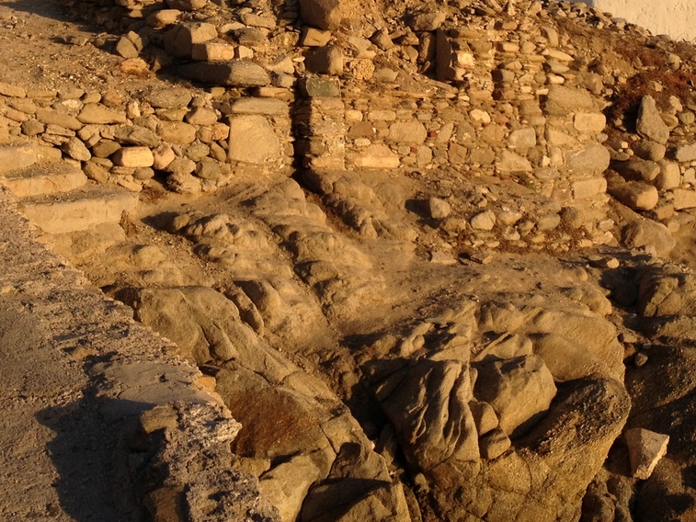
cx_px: 344
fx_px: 1488
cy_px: -6
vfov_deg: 19.3
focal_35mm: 74
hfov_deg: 26.3
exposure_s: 1/1255
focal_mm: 4.28
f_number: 2.4
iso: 50
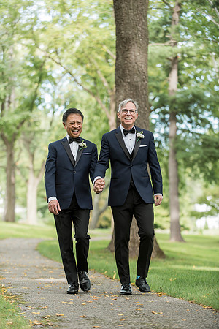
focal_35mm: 102
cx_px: 110
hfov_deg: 13.4
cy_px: 164
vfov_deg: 20.0
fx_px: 931
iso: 400
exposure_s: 1/500
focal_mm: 102
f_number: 2.8
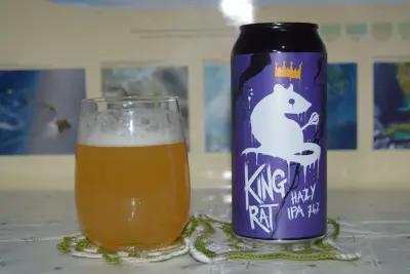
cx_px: 205
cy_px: 137
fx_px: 718
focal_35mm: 63
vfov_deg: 21.6
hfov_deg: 31.9
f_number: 5
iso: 360
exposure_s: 1/60
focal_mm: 42
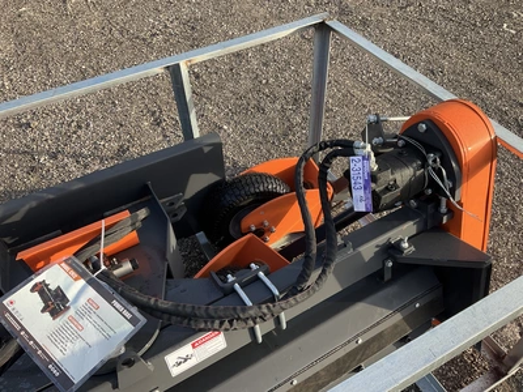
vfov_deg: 48.2
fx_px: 438
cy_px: 196
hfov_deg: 61.7
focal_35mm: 29
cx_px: 262
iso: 25
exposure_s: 1/324
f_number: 1.8
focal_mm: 3
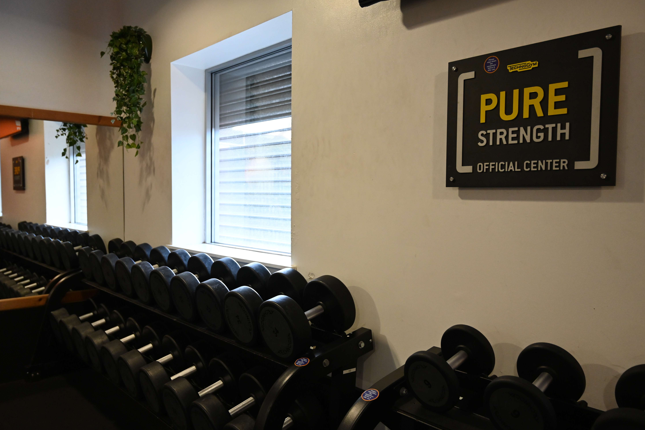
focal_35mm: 29
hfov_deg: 64.5
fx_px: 511
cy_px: 222
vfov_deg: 45.6
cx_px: 329
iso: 3200
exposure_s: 1/80
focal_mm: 27.5
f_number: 4
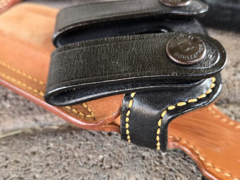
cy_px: 97
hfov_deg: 48.9
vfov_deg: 37.7
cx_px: 130
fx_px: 263
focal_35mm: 38
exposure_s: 1/180
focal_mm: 5.4
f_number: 1.8
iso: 125
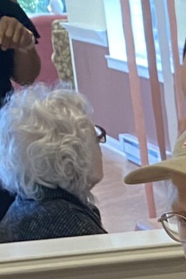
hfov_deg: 7.9
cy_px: 550
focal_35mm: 154
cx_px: 518
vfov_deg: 11.9
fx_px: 1193
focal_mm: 4.25
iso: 160
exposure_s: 1/60
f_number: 1.8
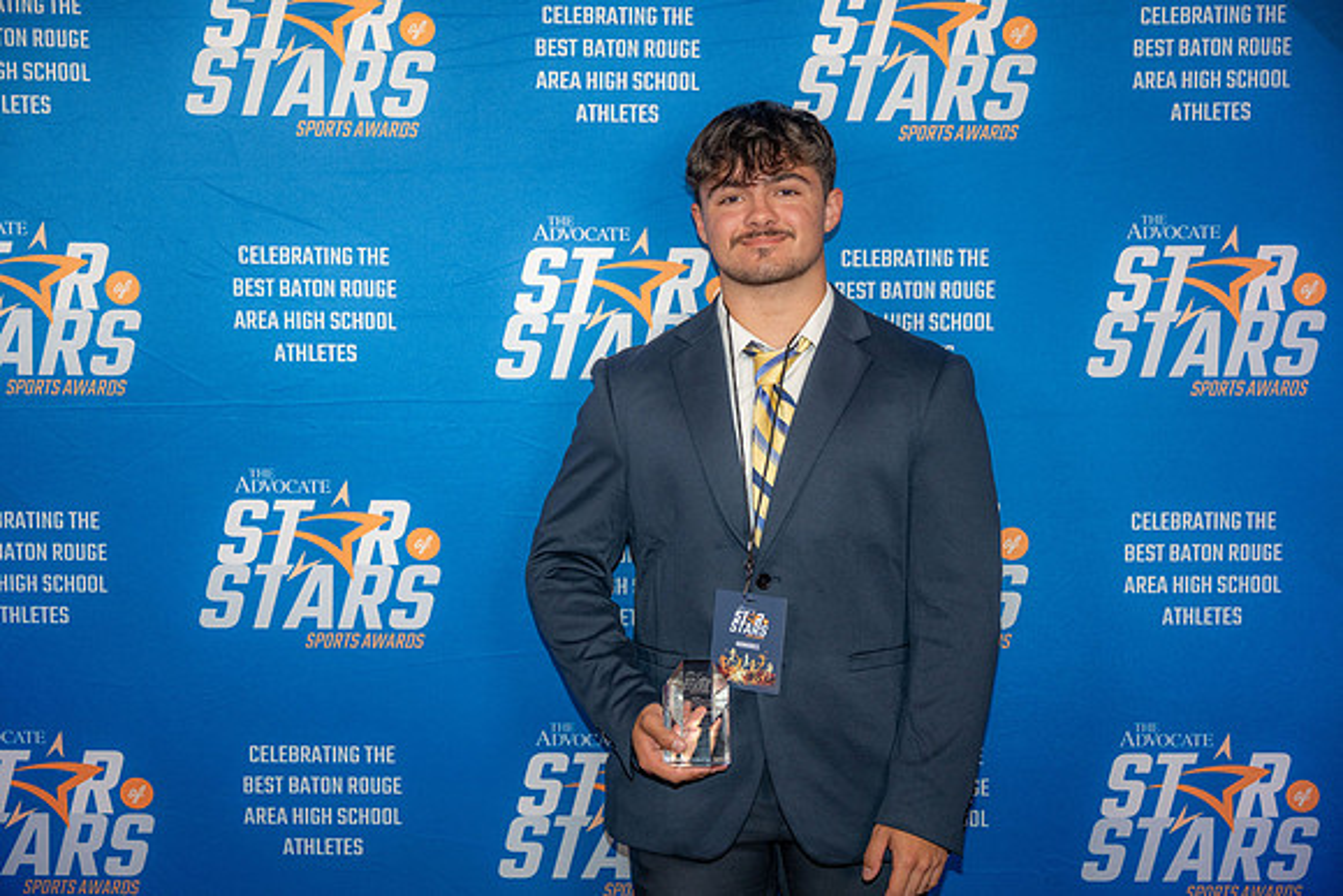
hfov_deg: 40.3
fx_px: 1828
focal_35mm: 49
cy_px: 448
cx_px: 672
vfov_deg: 27.5
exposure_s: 1/160
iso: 320
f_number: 3.2
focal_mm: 49
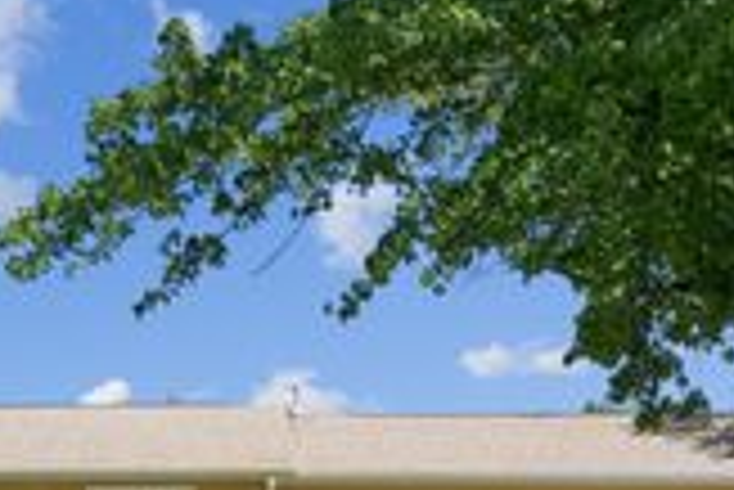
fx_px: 1816
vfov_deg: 15.0
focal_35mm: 89
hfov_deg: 21.6
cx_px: -77
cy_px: 551
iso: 400
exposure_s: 1/800
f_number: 9
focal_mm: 29
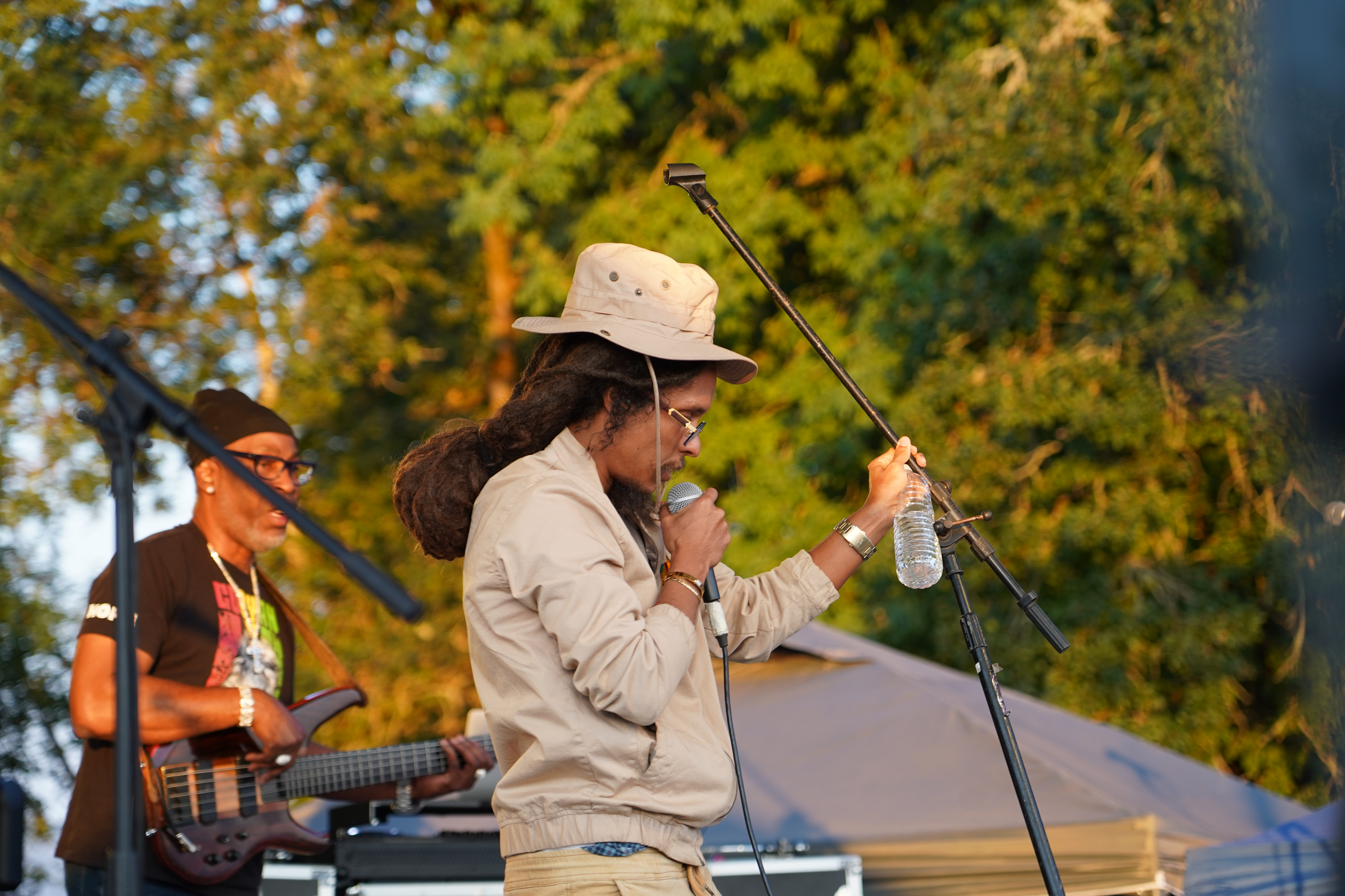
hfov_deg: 19.5
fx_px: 3923
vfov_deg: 13.0
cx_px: 672
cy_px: 448
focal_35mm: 105
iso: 400
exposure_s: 1/160
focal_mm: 105
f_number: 4
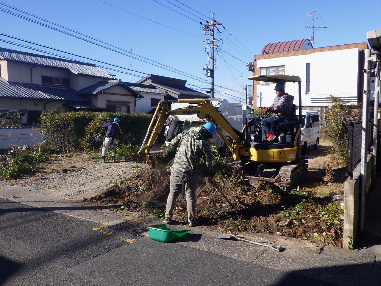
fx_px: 308
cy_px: 143
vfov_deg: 49.7
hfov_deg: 63.4
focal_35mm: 28
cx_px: 190
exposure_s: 1/1500
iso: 250
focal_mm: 5
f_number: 4.2
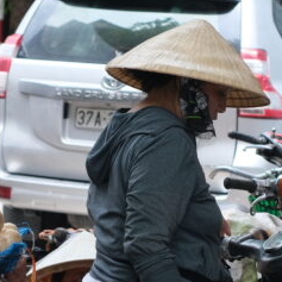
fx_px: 1797
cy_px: 268
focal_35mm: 195
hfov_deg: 9.0
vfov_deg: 8.9
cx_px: 100
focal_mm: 35
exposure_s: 1/350
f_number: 3.6
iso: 320
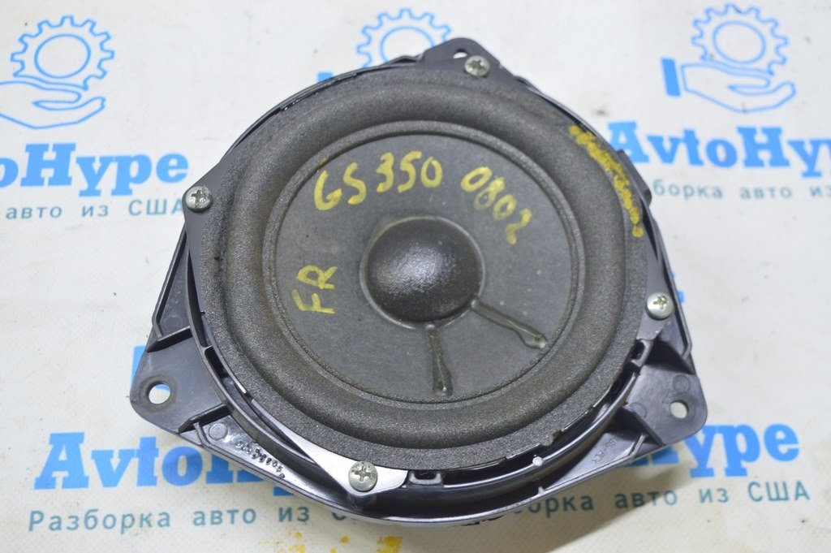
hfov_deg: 42.4
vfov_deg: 28.9
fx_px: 1072
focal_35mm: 46
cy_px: 276
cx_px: 416
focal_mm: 31
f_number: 5.6
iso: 400
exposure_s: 1/15
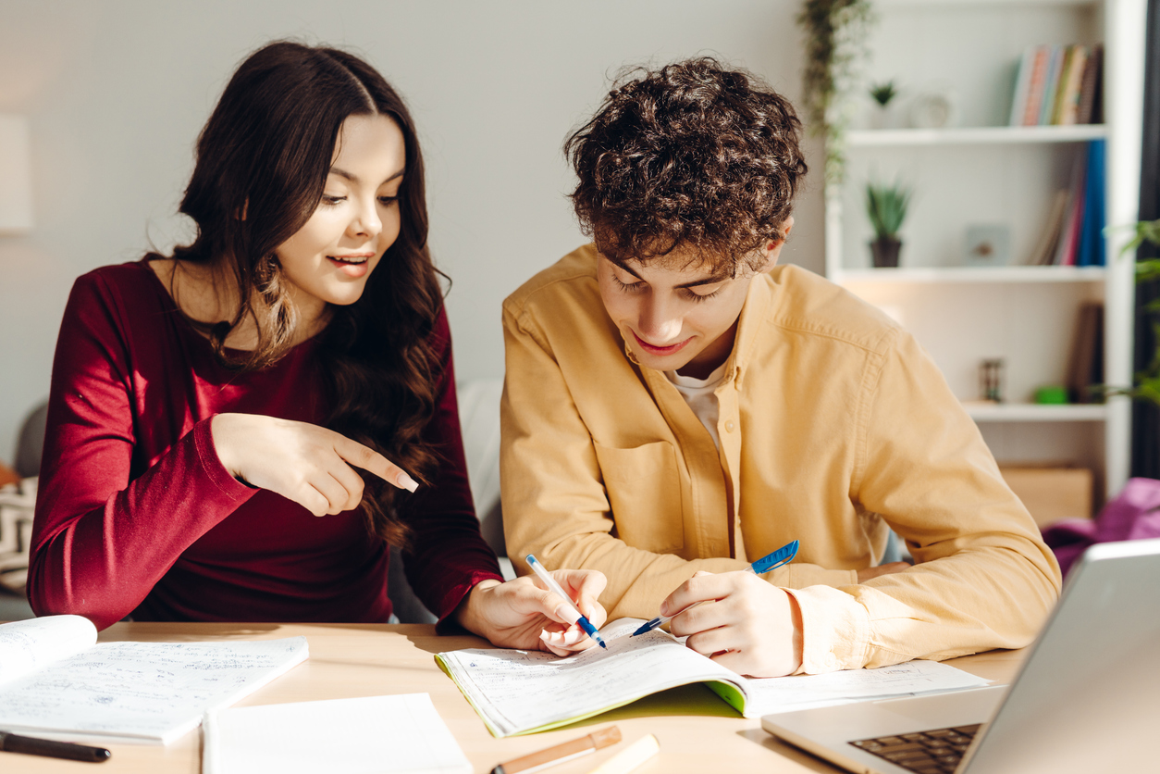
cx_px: 580
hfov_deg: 39.6
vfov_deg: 27.0
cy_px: 387
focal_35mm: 50
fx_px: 1611
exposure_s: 1/2500
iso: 400
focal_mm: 50
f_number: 2.8
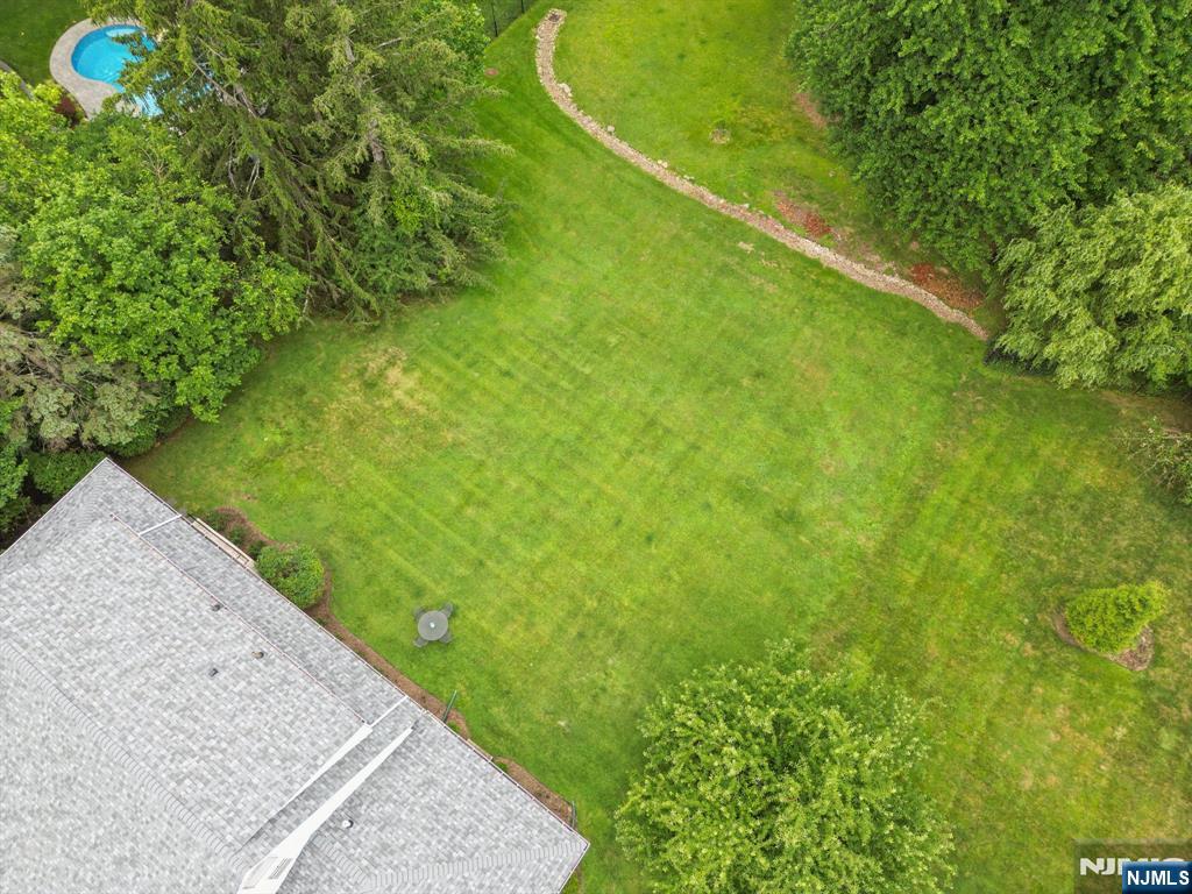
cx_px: 596
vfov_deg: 56.8
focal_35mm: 24
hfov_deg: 71.6
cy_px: 447
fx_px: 826
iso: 110
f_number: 1.7
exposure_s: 1/400
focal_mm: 6.7
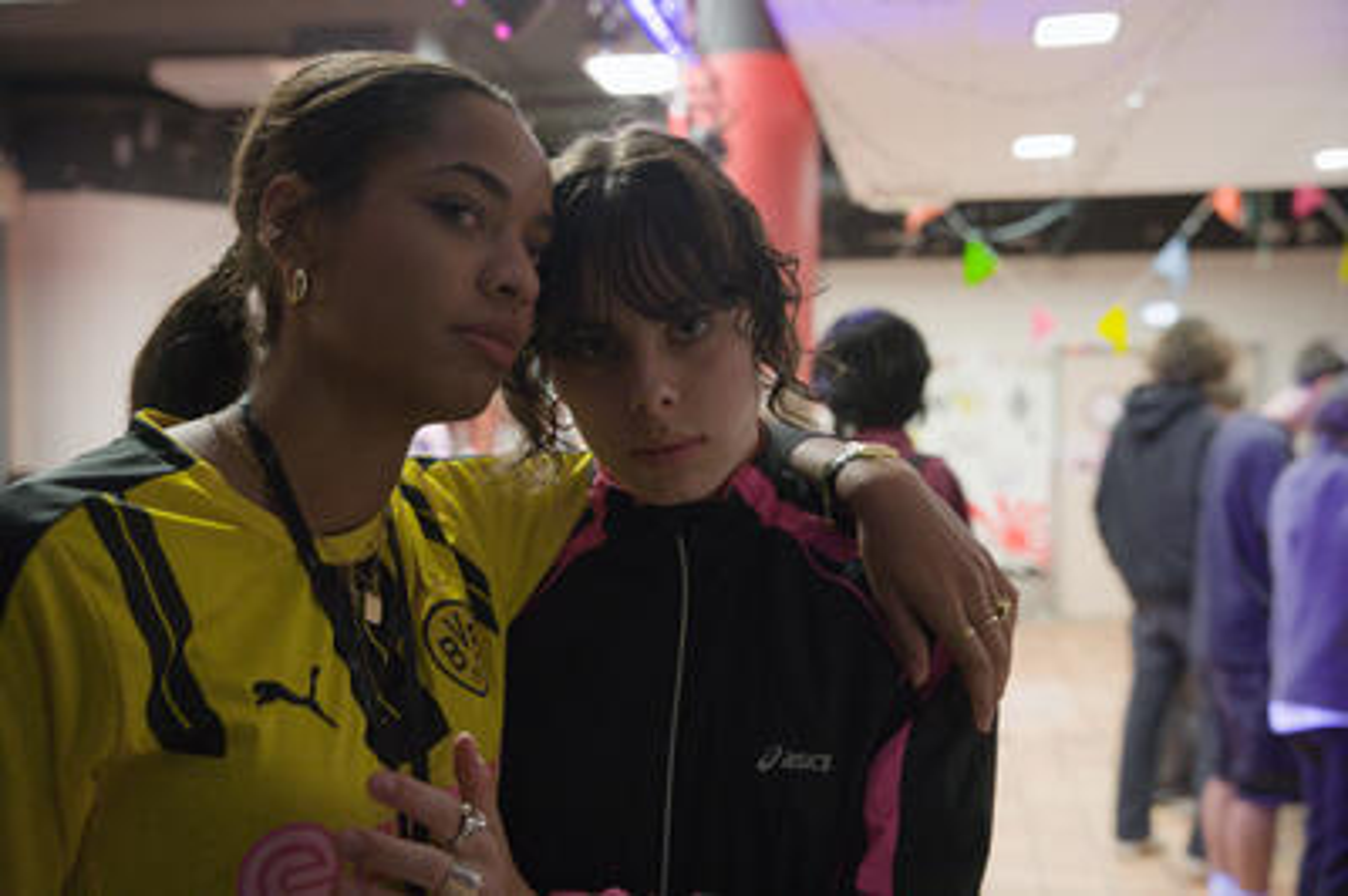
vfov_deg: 33.0
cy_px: 448
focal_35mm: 40
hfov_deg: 48.1
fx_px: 1511
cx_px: 674
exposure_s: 1/60
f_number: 4
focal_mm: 40.4
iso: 3200
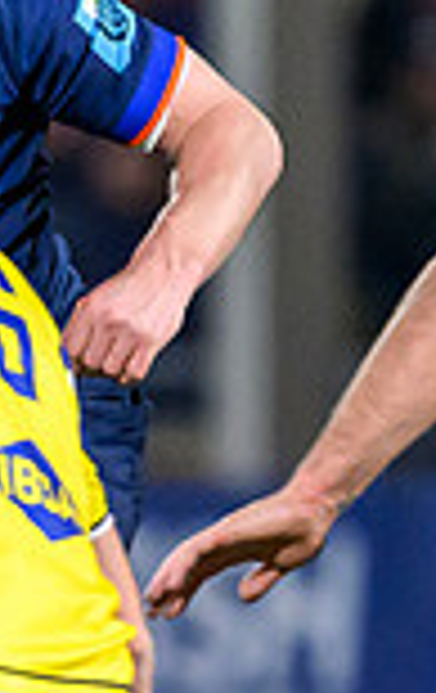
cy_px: 868
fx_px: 51141
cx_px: -644
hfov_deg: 0.5
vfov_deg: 0.8
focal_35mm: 2705
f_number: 3.2
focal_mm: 400
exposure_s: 1/1250
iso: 6400
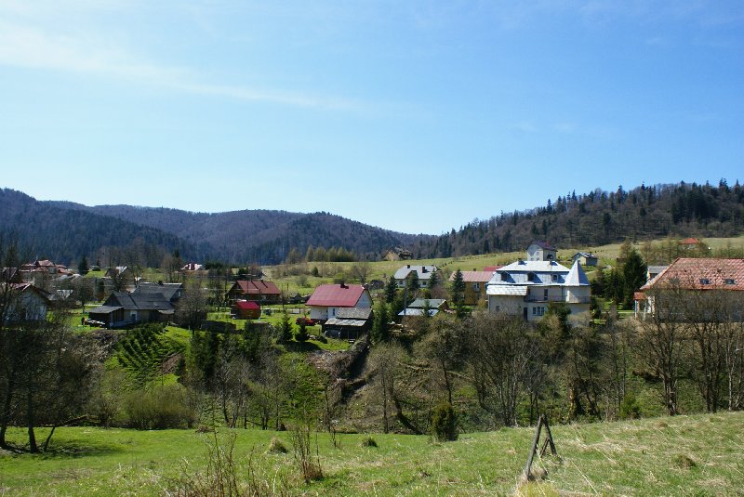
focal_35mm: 27
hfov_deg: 67.3
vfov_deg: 48.0
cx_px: 372
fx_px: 558
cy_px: 248
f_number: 10
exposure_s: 1/320
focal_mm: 18
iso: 100
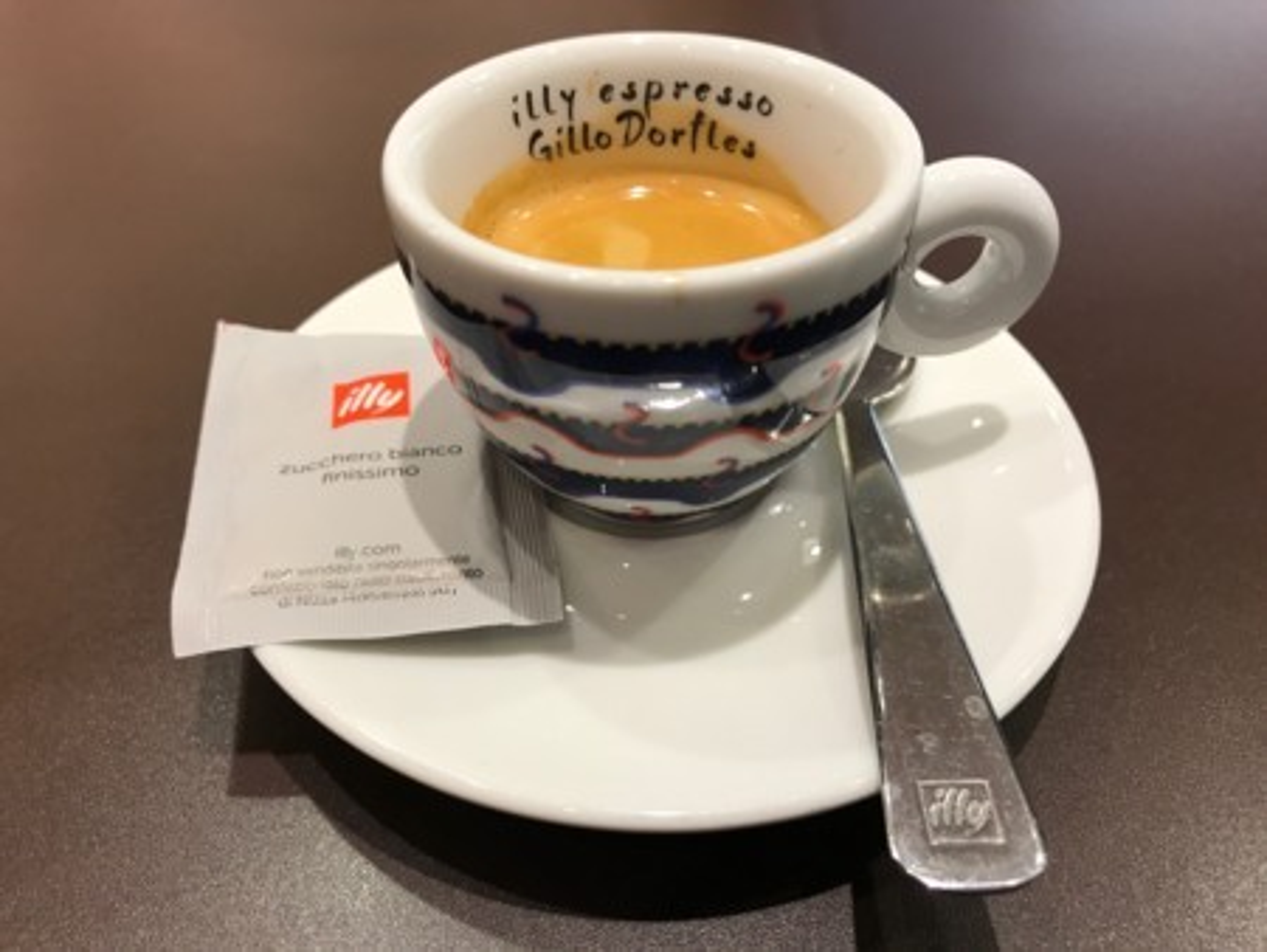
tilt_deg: -43.5
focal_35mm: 28
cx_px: 634
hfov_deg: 63.4
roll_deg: +1.3
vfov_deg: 49.8
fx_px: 1025
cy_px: 476
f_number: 1.8
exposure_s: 1/30
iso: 20
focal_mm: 3.99
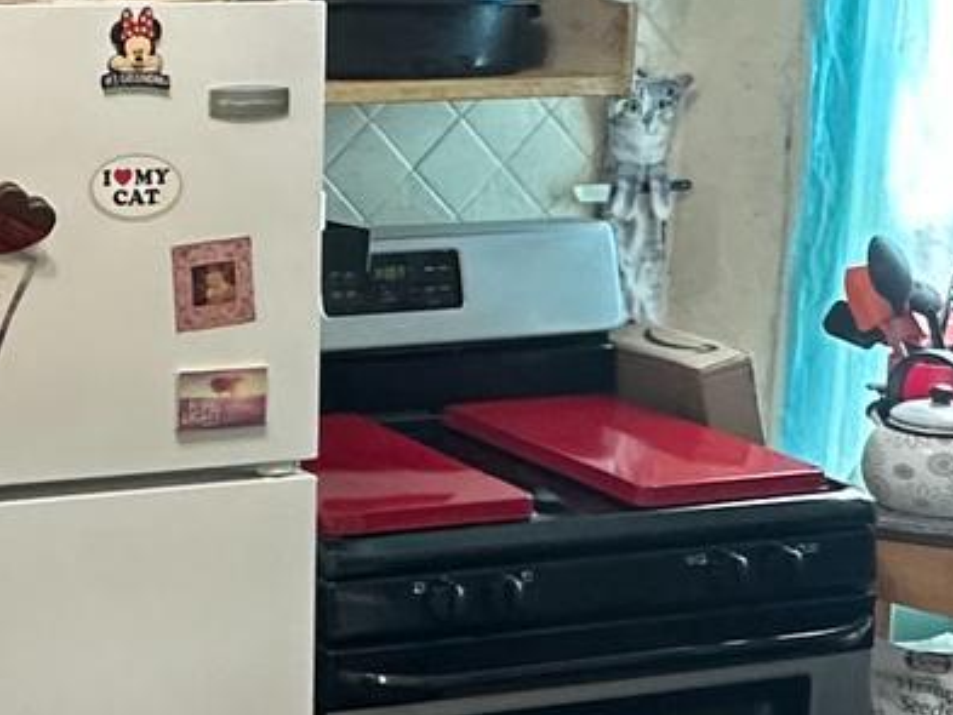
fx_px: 2010
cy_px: 330
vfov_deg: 20.2
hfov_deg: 25.1
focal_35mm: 73
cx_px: -41
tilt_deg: -9.8
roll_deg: +1.2
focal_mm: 2.22
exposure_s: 1/83
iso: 320
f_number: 2.2
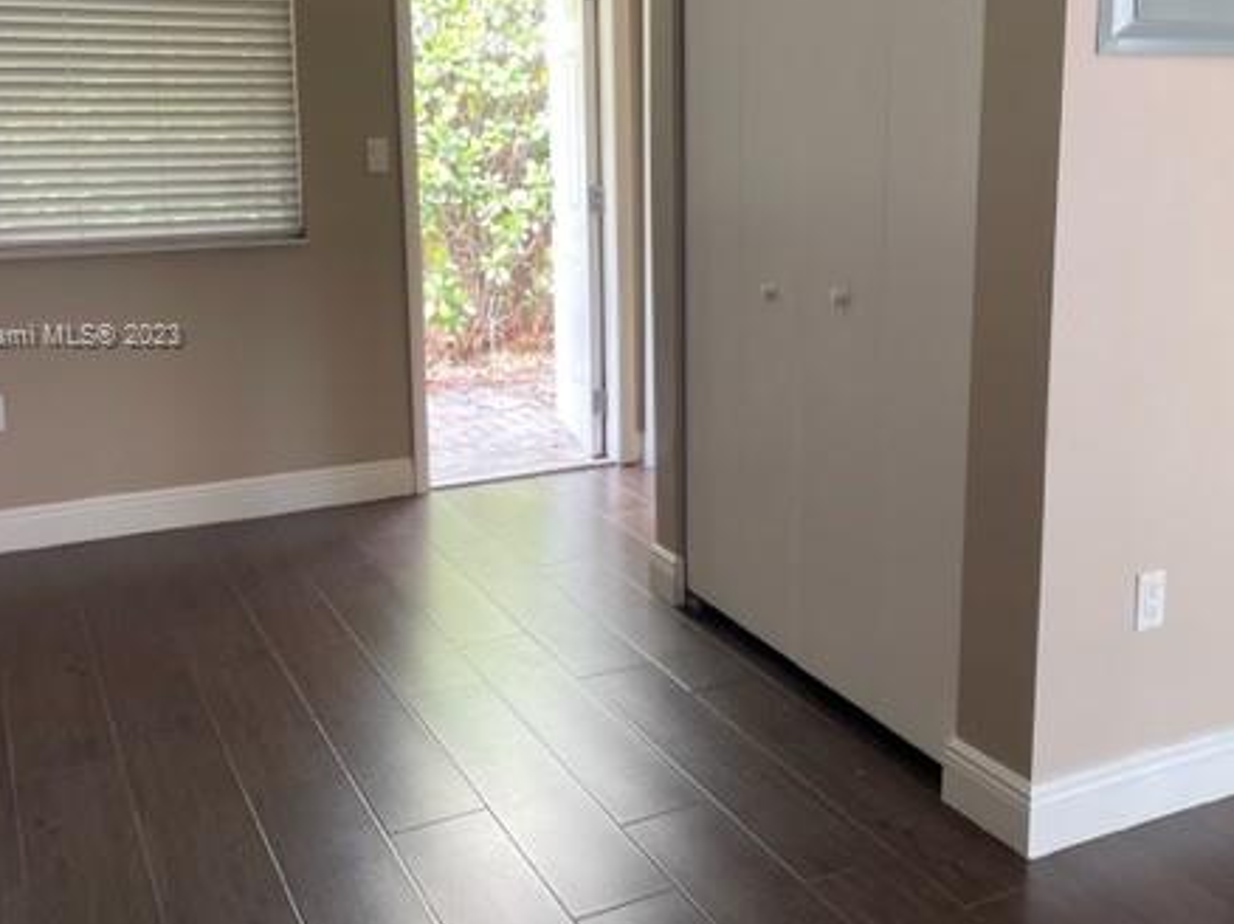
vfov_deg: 37.4
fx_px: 1354
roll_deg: -0.4
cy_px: 338
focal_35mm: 38
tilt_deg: -9.9
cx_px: 693
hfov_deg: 48.9
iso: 64
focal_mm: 5.1
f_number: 1.6
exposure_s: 1/60
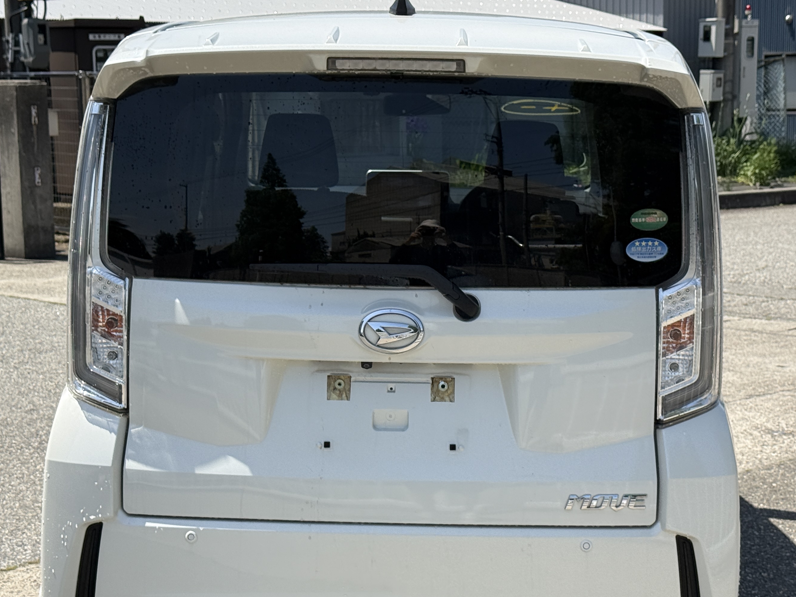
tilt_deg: -8.5
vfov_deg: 20.1
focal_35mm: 73
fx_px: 1679
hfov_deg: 26.7
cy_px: 348
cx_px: 402
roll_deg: +1.0
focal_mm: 6.76
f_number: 1.78
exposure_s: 1/6536
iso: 100
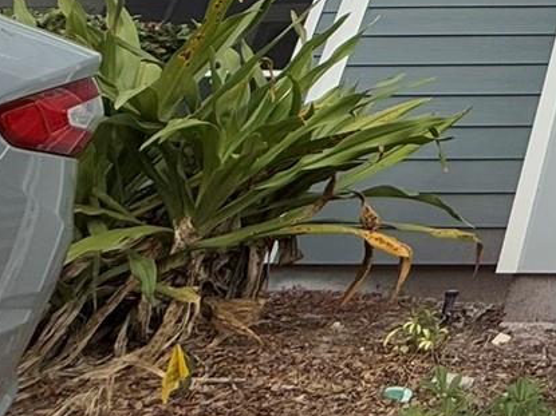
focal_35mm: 54
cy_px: -243
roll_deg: +0.0
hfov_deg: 21.5
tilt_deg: +28.6
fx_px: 867
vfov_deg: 21.6
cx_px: 1020
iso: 50
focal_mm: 2.22
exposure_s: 1/1145
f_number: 2.2
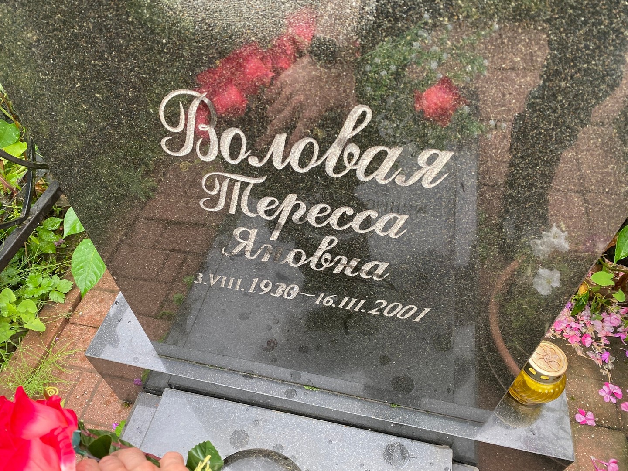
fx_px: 472
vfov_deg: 53.1
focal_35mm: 26
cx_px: 314
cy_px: 236
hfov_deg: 67.3
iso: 100
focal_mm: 4.25
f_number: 1.8
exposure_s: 1/121
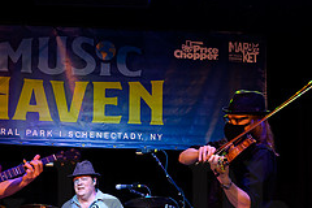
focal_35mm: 104
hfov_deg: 19.6
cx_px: 138
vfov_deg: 12.9
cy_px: 246
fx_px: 901
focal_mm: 43
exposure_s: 1/160
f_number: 5.6
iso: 1600
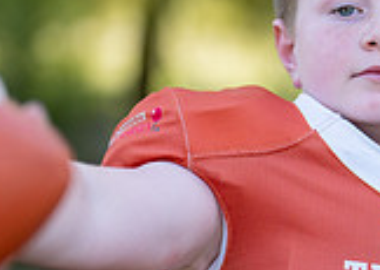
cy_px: 249
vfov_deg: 7.6
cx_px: 382
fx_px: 2025
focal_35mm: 188
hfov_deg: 10.6
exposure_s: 1/1250
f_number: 1.2
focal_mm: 50
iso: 100
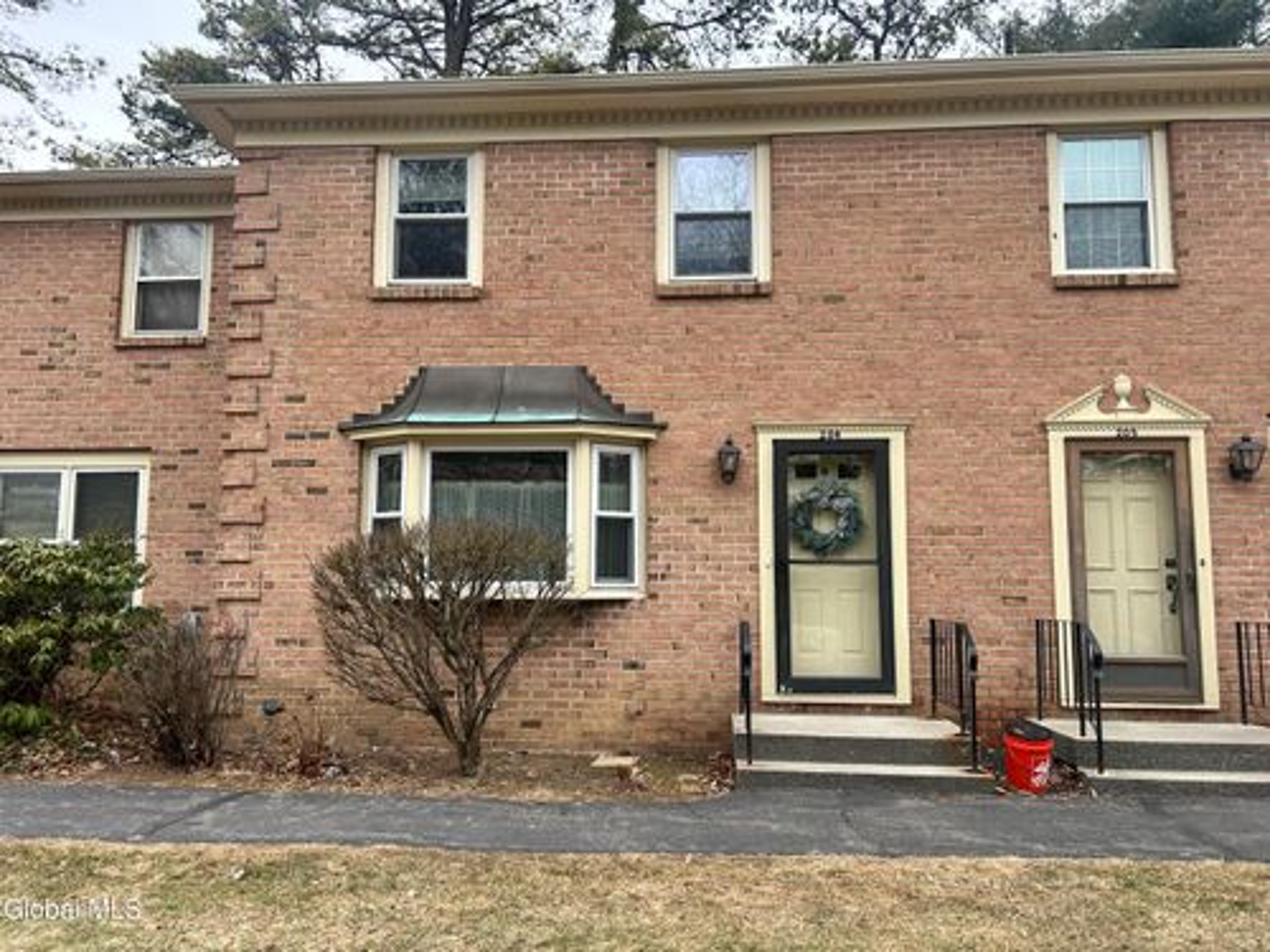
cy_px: 476
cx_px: 635
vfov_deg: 53.1
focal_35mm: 26
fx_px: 954
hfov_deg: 67.3
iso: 50
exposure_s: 1/567
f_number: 1.5
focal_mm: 5.7
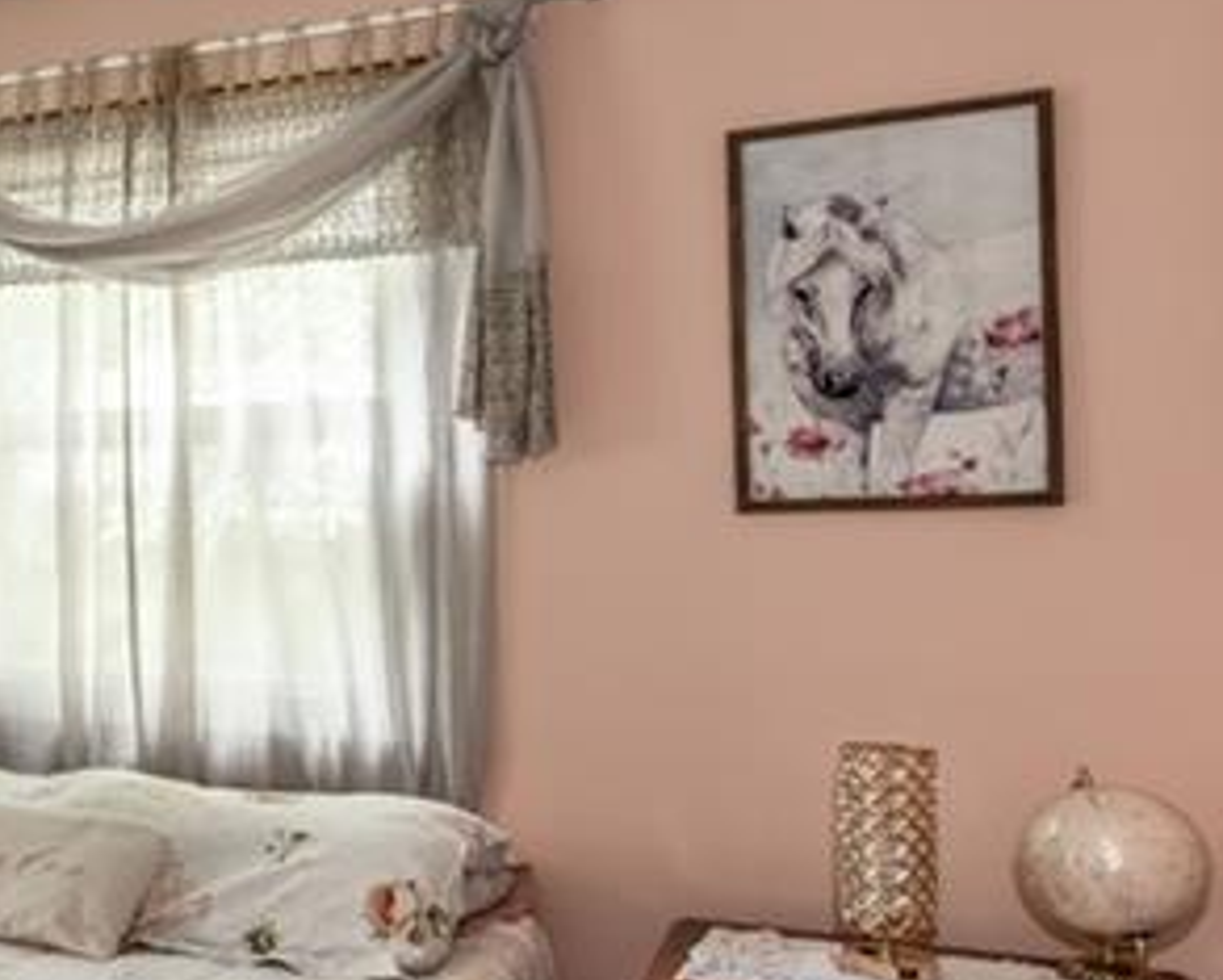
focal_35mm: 46
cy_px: 695
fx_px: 1666
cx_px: -318
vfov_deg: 32.4
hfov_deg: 32.0
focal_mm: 14
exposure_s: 1/1.67
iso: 400
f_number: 10
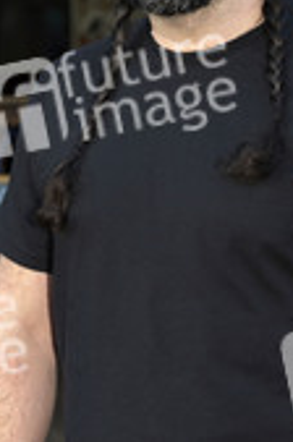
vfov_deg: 14.5
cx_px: 178
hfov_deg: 9.6
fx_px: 1741
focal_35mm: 142
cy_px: 228
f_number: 4
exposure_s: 1/250
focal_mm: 60
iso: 200
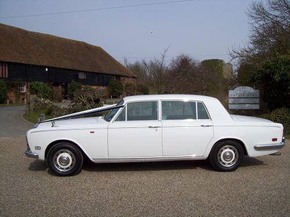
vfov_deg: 39.7
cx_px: 145
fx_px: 302
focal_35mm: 36
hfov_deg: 51.4
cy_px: 108
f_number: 4.8
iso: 80
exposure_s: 1/1401
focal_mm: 6
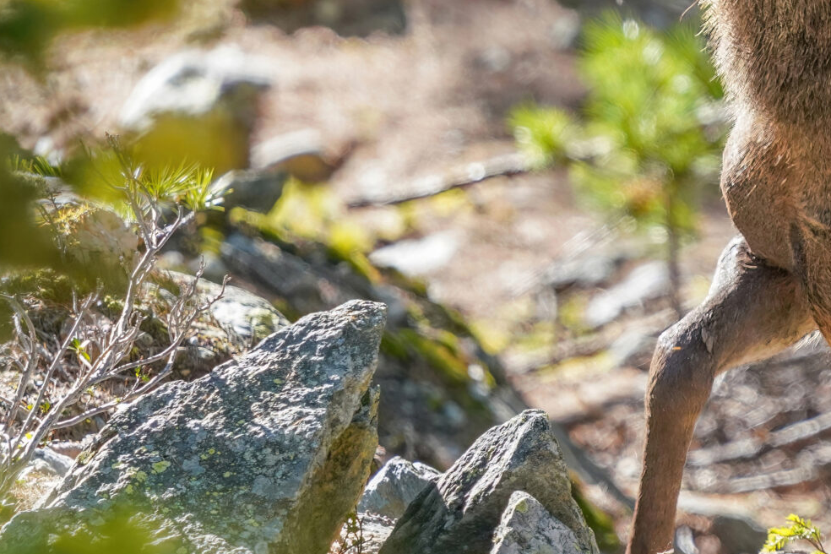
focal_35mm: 1830
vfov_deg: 0.8
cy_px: -7
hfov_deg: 1.1
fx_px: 42239
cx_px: 904
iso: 1000
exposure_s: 1/640
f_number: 6.3
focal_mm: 600
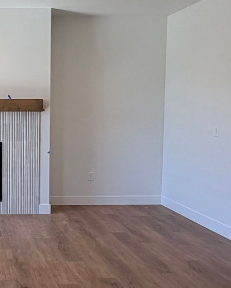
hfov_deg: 28.0
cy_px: 147
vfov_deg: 37.3
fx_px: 427
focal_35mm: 50
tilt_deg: -4.5
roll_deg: +0.7
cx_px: -13
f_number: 2.2
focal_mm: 2.22
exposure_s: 1/152
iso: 50
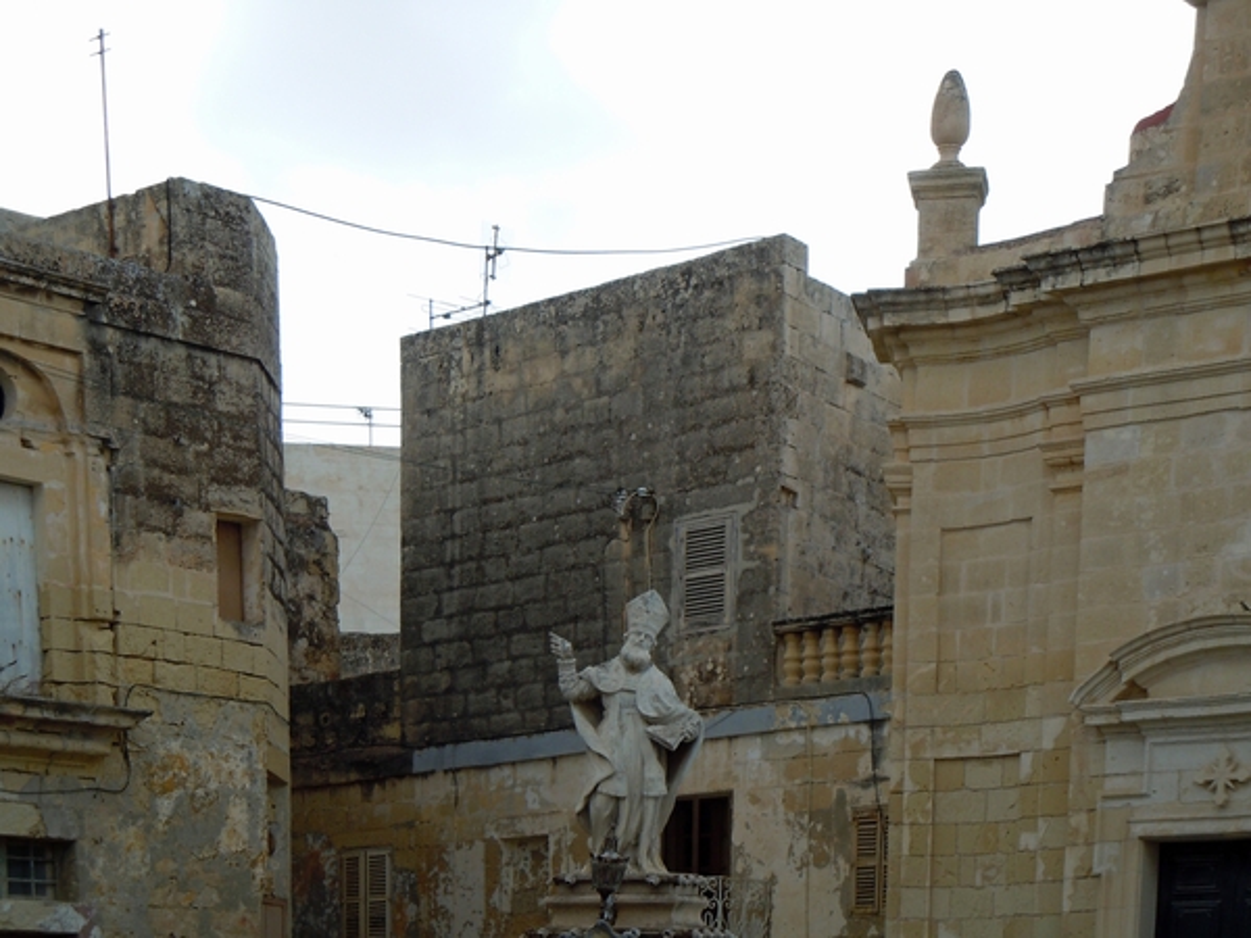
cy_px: 469
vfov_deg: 16.6
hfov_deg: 22.0
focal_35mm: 89
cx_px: 626
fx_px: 3216
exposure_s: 1/500
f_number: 4.4
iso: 100
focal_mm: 16
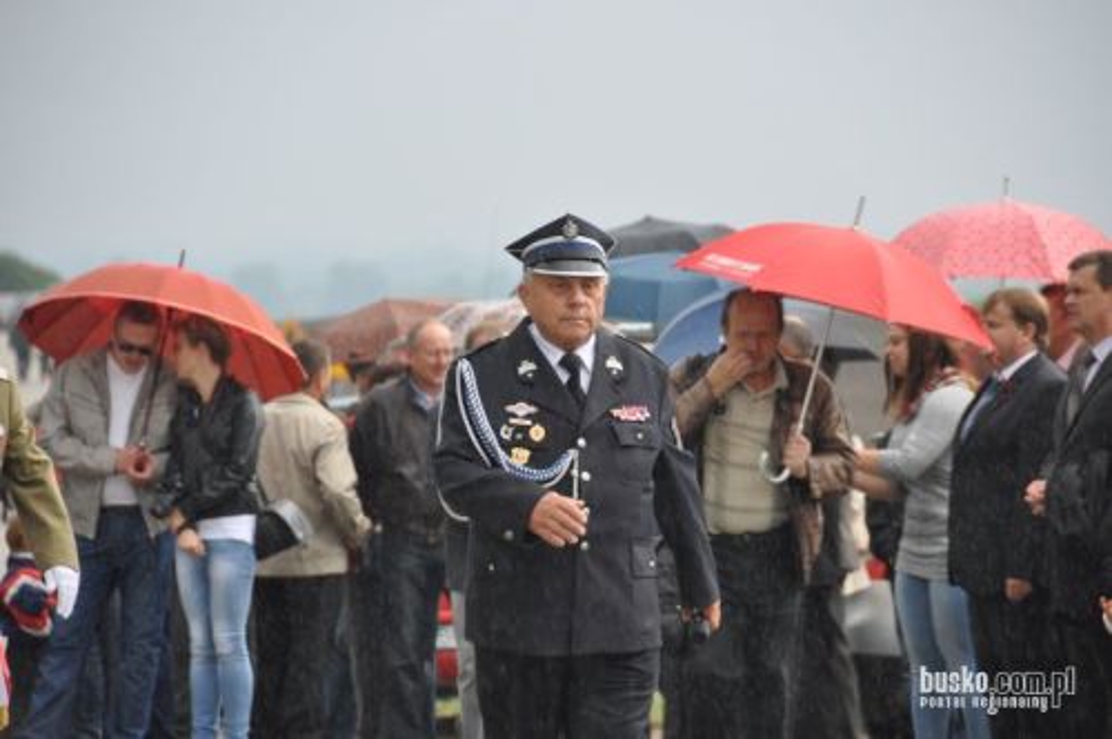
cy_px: 370
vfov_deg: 4.6
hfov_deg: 6.9
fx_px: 9255
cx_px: 556
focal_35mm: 300
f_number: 5.6
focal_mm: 200
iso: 400
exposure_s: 1/250
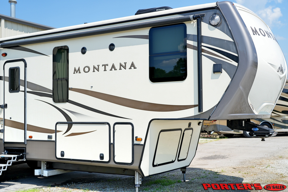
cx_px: 144
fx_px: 400
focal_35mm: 50
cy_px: 96
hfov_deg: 39.6
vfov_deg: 27.0
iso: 100
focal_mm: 50
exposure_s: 1/1600
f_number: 2.8
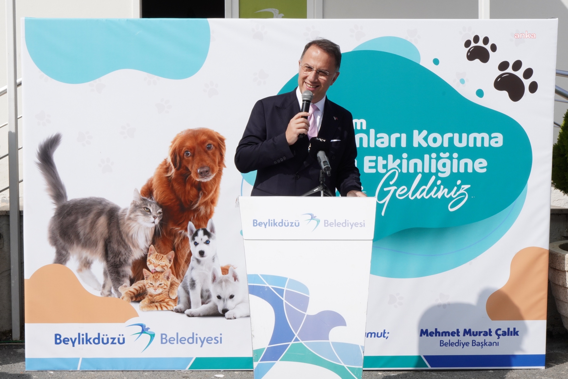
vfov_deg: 37.9
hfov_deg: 54.4
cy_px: 190
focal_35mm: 35
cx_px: 284
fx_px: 552
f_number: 22
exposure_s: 1/160
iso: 400
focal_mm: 35
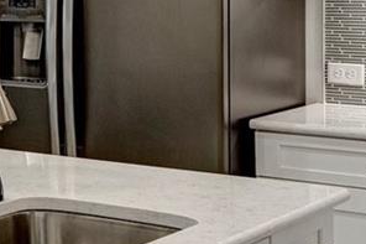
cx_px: -377
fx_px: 1114
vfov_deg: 12.2
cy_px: -35
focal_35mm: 110
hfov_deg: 15.0
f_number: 7.1
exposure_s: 1/40
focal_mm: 20.3
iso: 500
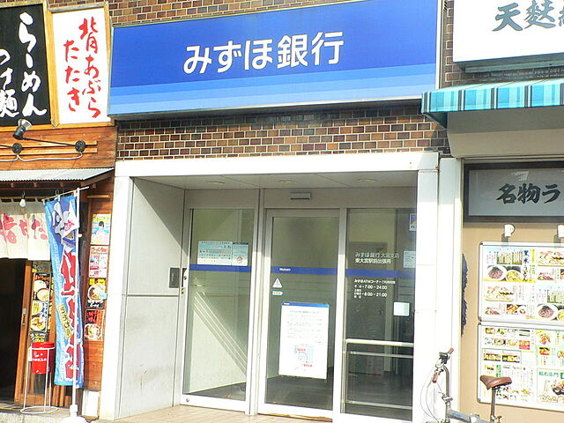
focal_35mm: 50
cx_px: 282
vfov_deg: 29.1
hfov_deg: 38.2
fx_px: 815
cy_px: 212
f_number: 8
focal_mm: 6.5
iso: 100
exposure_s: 1/40
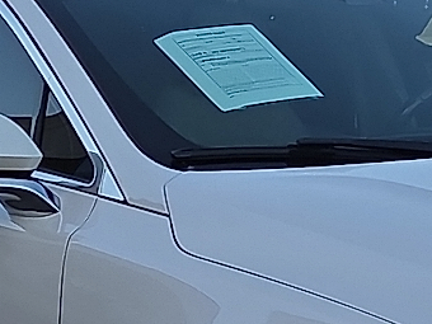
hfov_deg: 10.5
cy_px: 335
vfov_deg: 7.9
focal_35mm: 188
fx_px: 2346
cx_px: 388
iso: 25
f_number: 1.8
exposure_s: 1/1000
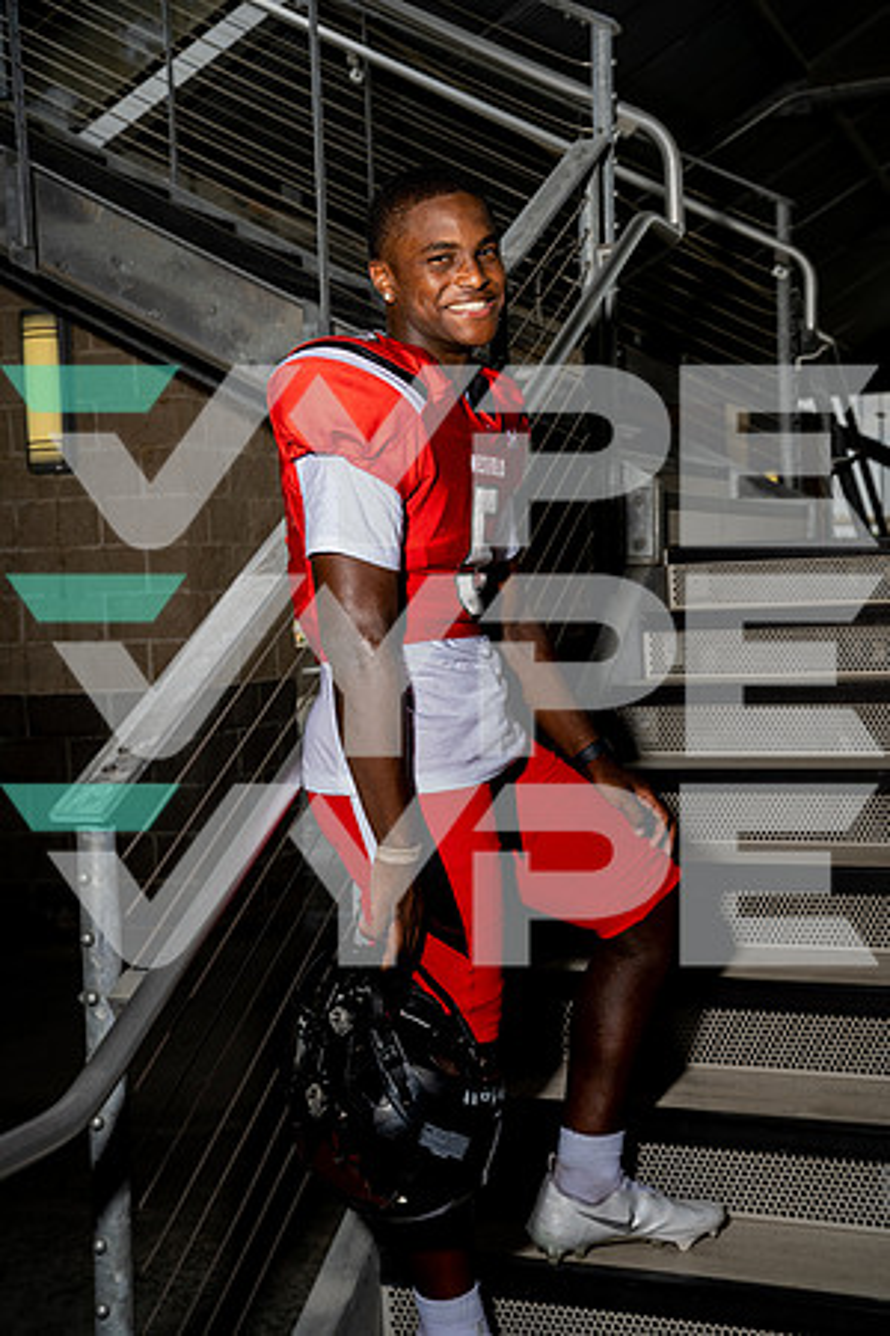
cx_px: 445
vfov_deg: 39.6
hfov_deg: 27.0
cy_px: 668
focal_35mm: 50
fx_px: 1854
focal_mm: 50
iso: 100
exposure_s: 1/250
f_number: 6.3
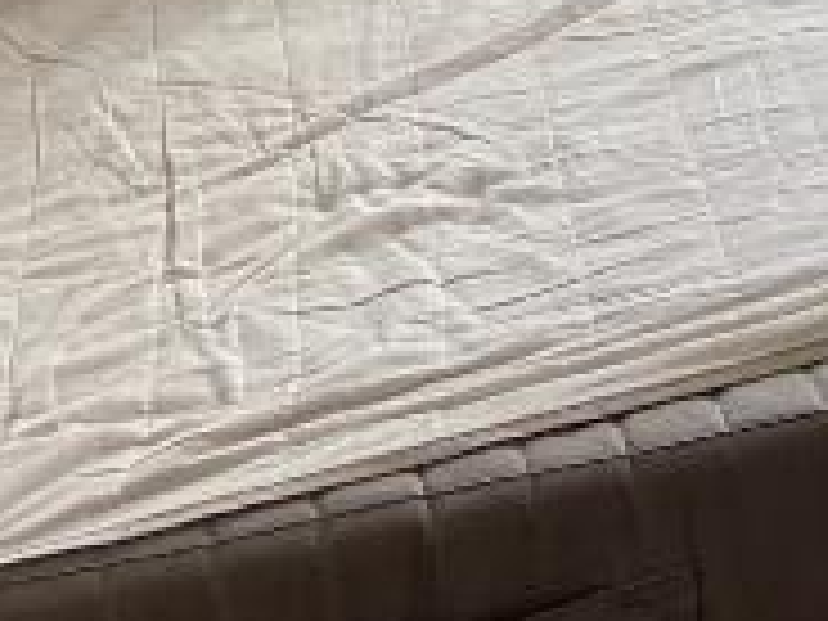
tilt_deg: -7.6
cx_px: 1498
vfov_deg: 8.8
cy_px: -1076
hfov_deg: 12.4
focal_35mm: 145
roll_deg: +1.5
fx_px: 3468
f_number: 1.8
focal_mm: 4.25
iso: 32
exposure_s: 1/134
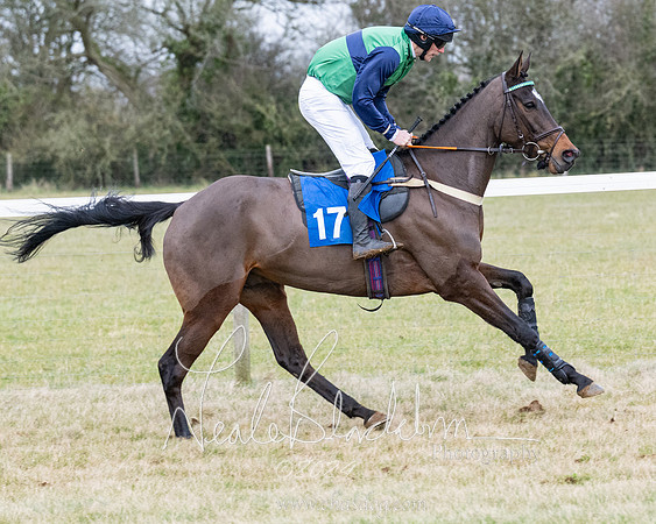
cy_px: 299
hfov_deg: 8.7
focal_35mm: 221
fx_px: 4293
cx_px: 450
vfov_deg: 7.0
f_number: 4
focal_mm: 115
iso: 1600
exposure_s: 1/800
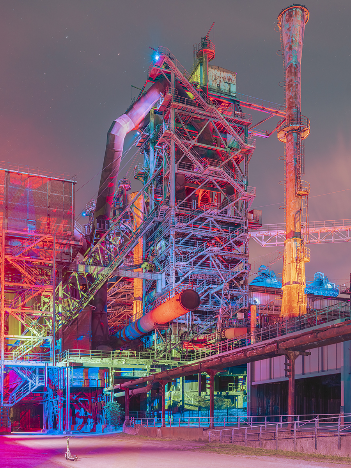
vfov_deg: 51.4
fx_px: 487
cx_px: 176
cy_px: 234
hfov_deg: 39.7
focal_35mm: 36
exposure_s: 50
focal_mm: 45
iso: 100
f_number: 8
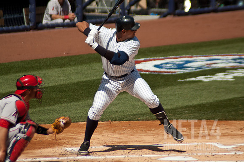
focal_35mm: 450
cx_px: 122
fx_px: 3048
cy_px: 81
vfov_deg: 3.1
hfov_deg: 4.6
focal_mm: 300
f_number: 5.6
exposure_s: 1/2000
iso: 320
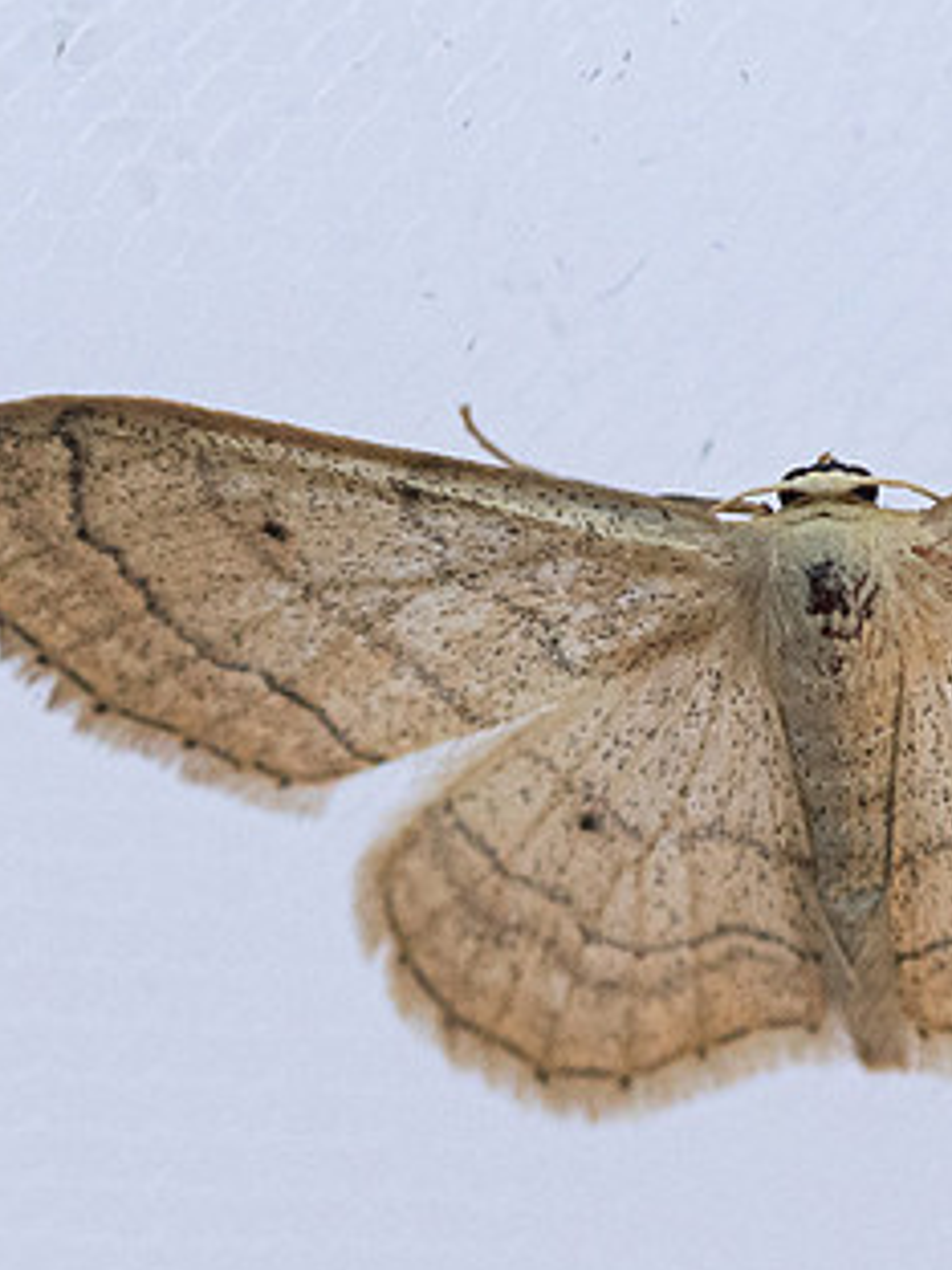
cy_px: 718
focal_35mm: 422
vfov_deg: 4.7
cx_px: 842
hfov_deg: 3.5
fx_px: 15474
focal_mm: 90
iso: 1000
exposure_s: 1/500
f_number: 6.3
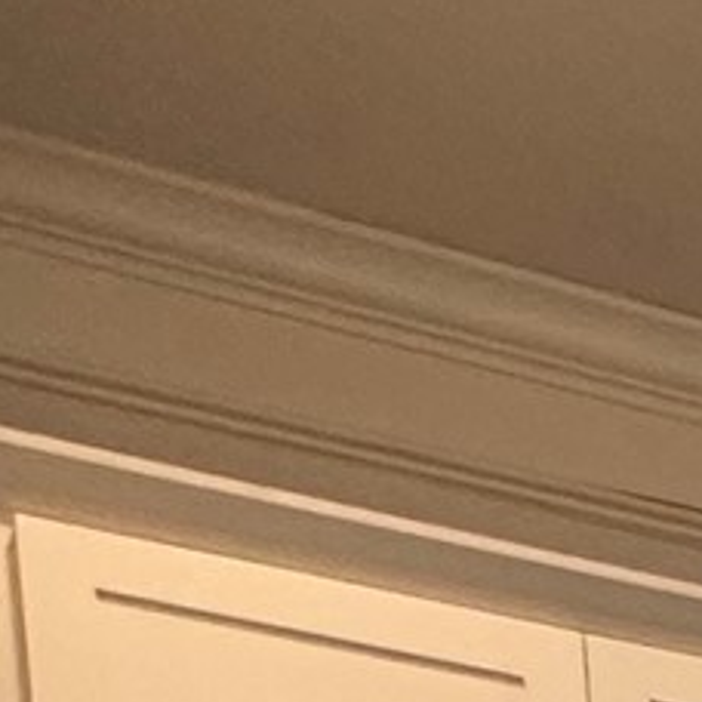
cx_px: 2041
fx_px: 2547
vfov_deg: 11.0
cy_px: 2032
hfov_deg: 11.0
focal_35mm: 111
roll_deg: +2.2
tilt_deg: -3.4
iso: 200
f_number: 2.2
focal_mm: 2.22
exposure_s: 1/60
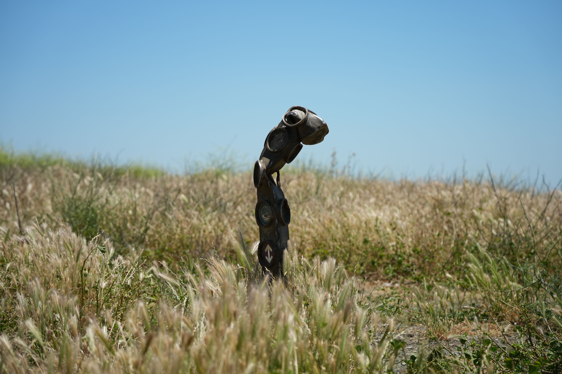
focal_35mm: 99
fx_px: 1545
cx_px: 281
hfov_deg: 20.6
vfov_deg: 13.8
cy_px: 187
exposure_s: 1/3200
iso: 500
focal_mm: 99
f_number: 5.6
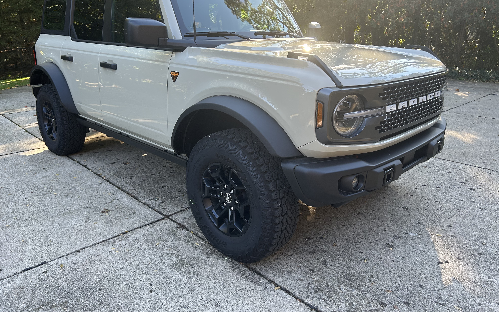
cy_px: 125
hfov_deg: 66.5
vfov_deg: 44.3
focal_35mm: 28
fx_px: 381
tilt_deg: -14.3
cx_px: 247
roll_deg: -1.5
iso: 50
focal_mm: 5.7
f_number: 1.5
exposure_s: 1/311
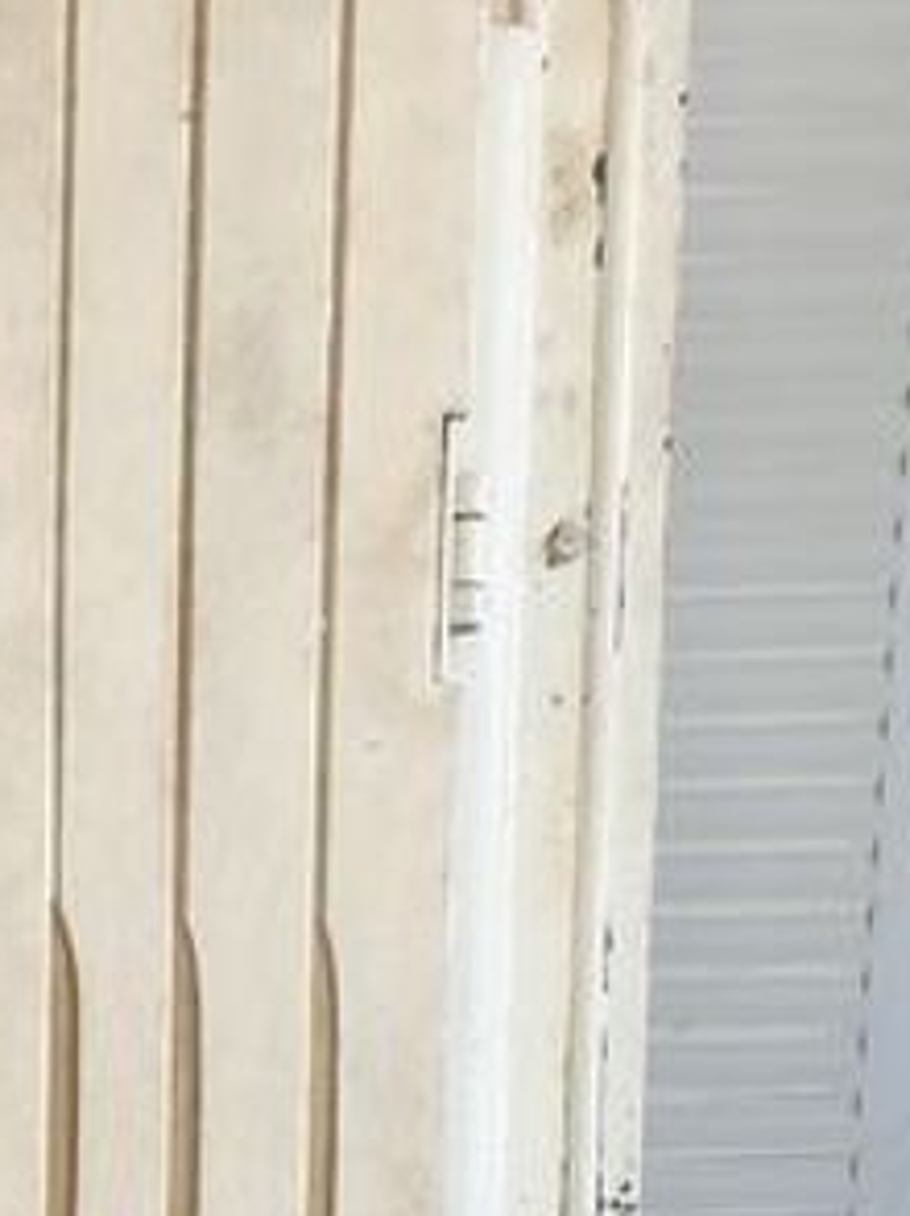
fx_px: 4142
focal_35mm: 118
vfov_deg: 14.0
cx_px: -898
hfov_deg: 11.3
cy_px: 2438
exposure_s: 1/100
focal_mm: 4.3
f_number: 2.4
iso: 64
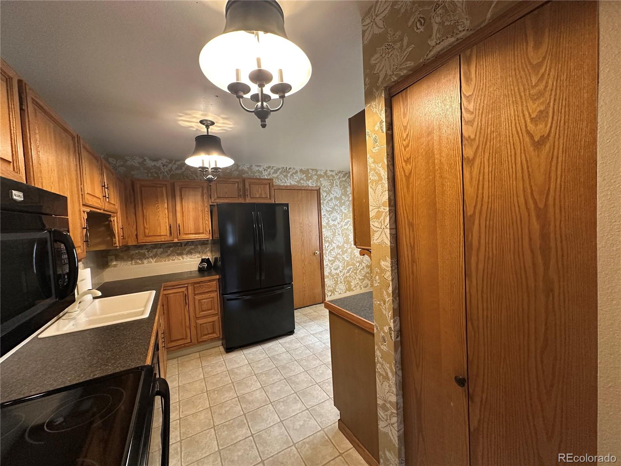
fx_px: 251
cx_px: 310
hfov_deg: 102.1
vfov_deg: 85.7
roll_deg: +2.1
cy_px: 233
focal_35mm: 14
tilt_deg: -0.6
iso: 320
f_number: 2.2
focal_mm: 2.22
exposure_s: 1/60
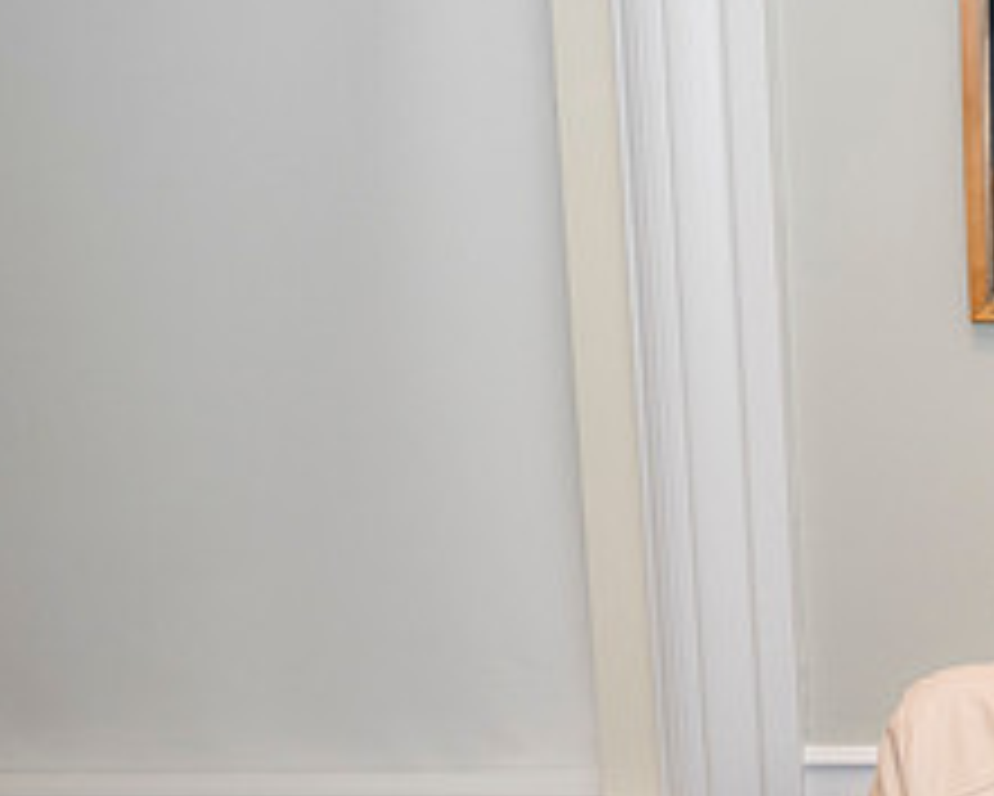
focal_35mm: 84
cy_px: 692
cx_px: 1177
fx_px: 2472
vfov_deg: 18.0
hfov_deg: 21.2
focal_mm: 32
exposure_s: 1/125
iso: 800
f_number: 5
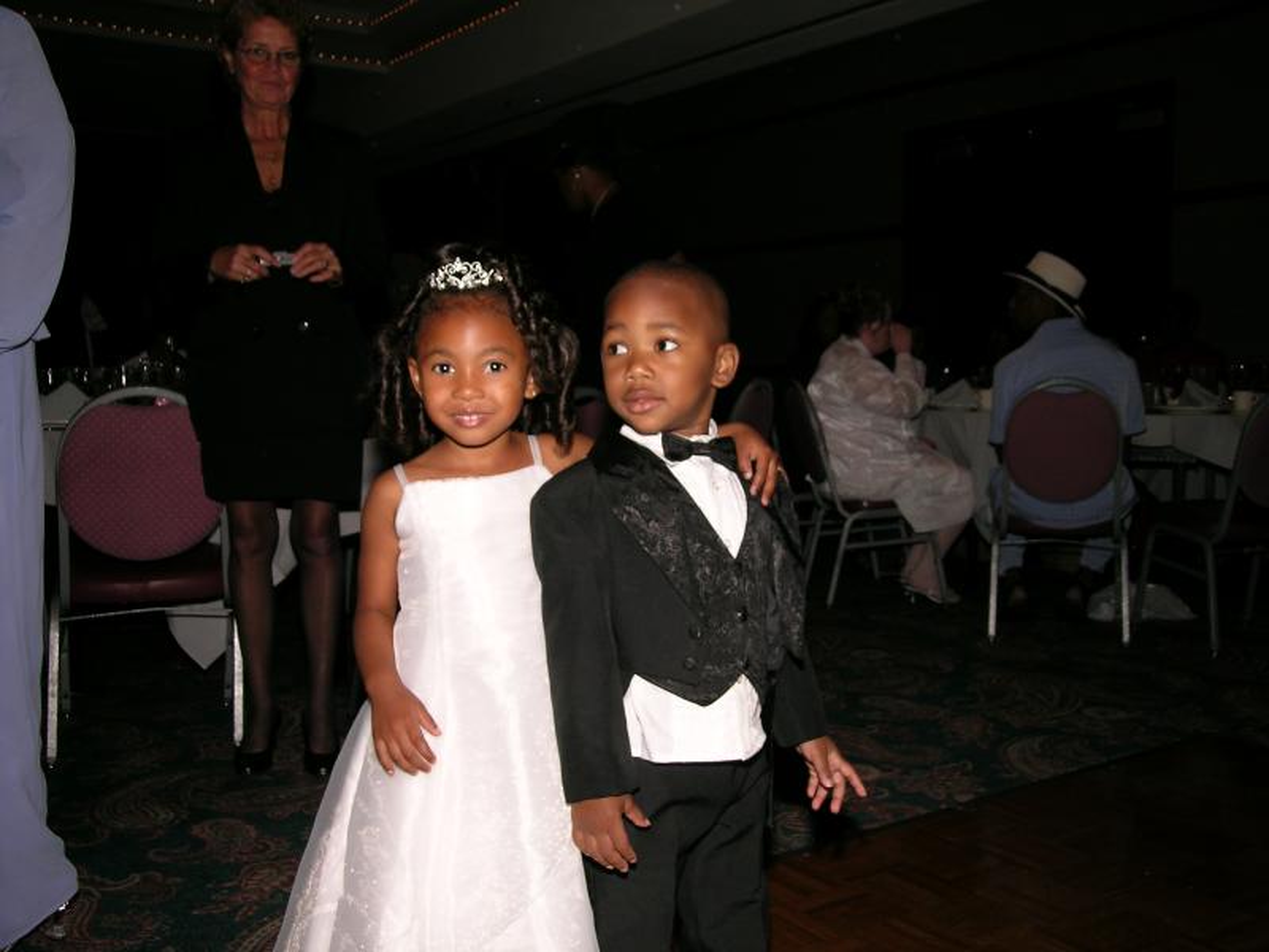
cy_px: 476
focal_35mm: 39
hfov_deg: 47.9
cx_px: 634
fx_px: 1430
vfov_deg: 36.8
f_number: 4.4
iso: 50
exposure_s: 1/60.1
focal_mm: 8
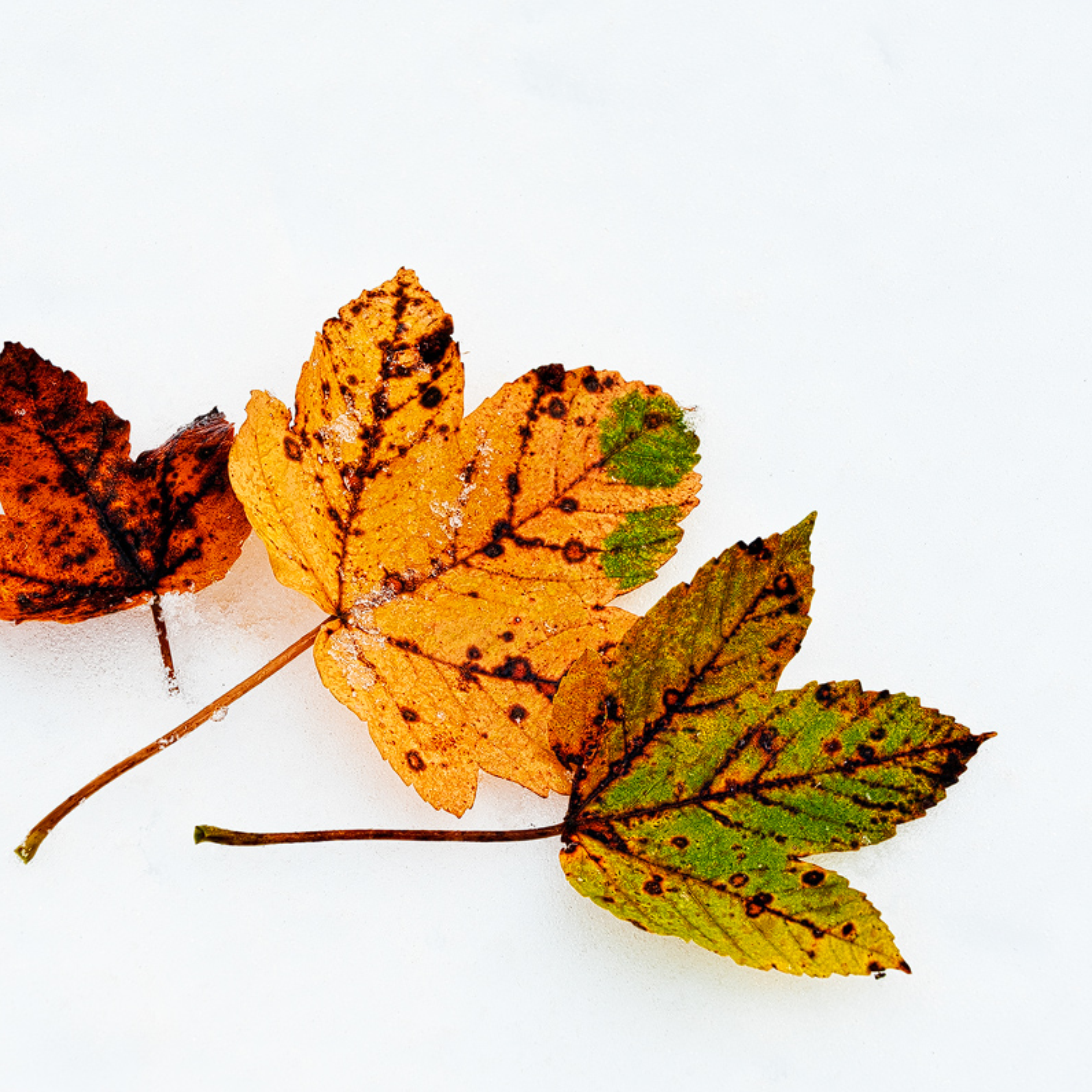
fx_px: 5710
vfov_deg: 10.9
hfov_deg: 10.9
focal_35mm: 160
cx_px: 466
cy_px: 547
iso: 200
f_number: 13
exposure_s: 1/5
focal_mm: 125
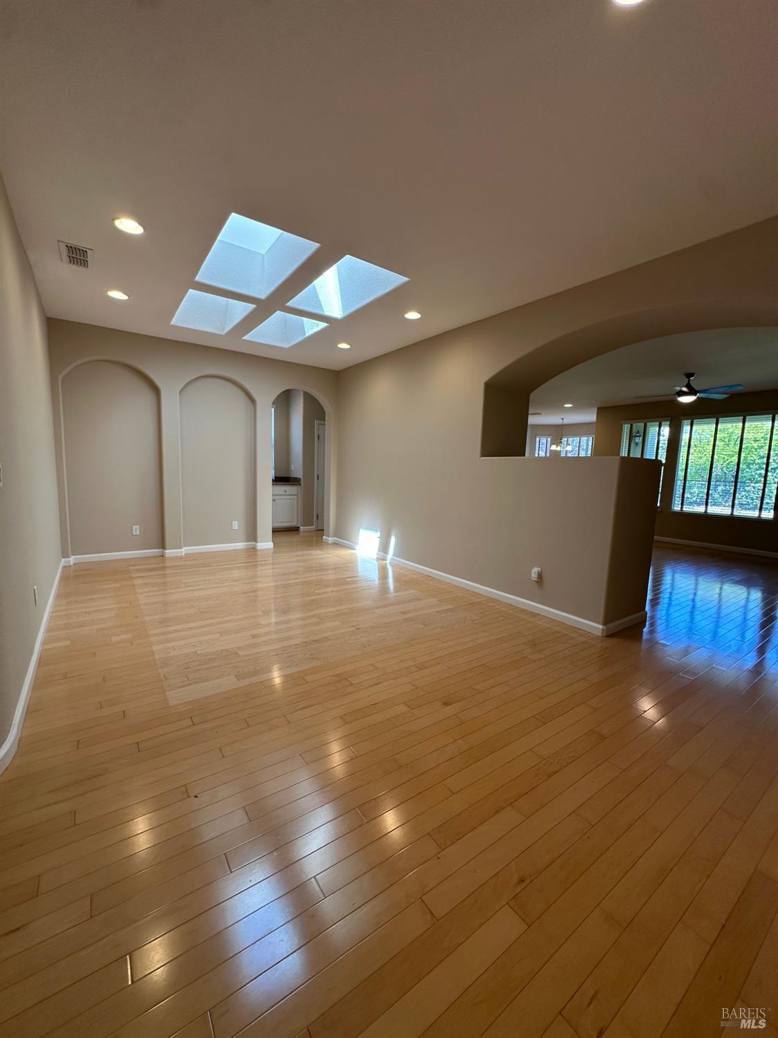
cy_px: 519
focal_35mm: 14
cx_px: 389
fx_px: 420
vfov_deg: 102.1
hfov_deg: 85.7
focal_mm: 2.22
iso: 100
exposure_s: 1/120
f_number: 2.2
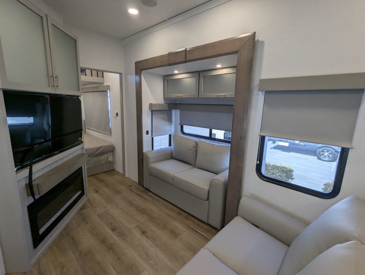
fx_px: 169
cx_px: 182
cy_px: 138
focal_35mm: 16
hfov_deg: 94.4
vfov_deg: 78.2
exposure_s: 1/139
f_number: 2.2
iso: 119
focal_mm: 2.35
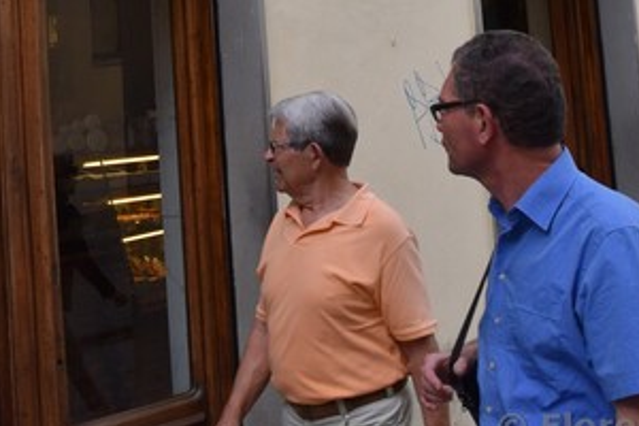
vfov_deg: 17.8
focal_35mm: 72
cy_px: -118
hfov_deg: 28.1
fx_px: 1278
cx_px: 305
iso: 220
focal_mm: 18
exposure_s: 1/250
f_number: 8
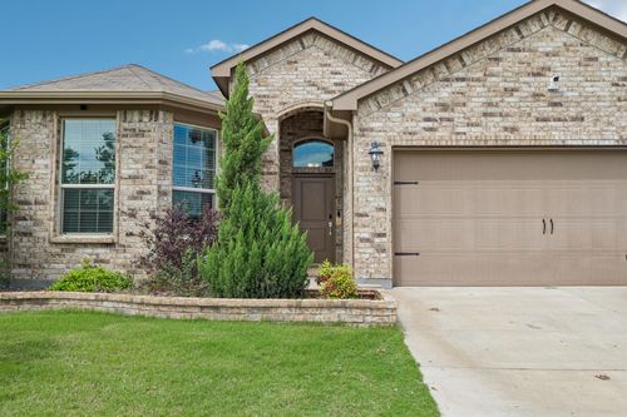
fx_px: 522
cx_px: 314
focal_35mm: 30
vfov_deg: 43.6
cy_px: 208
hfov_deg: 61.9
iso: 400
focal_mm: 30
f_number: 8
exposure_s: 1/1000
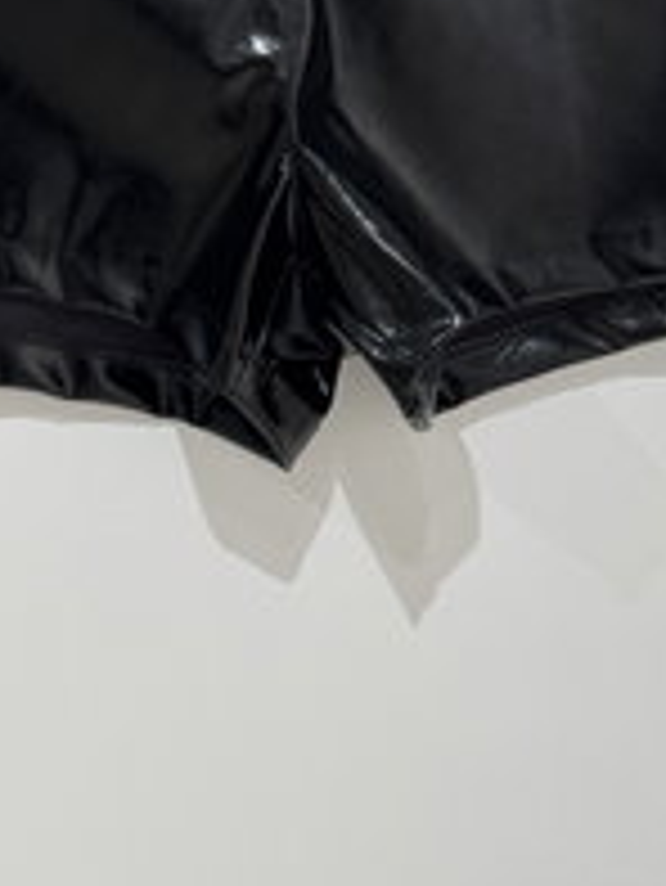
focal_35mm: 130
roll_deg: +1.1
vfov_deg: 14.5
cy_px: -277
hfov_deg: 11.4
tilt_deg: -7.6
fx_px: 3331
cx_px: 279
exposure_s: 1/50
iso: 64
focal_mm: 6.76
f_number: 1.78
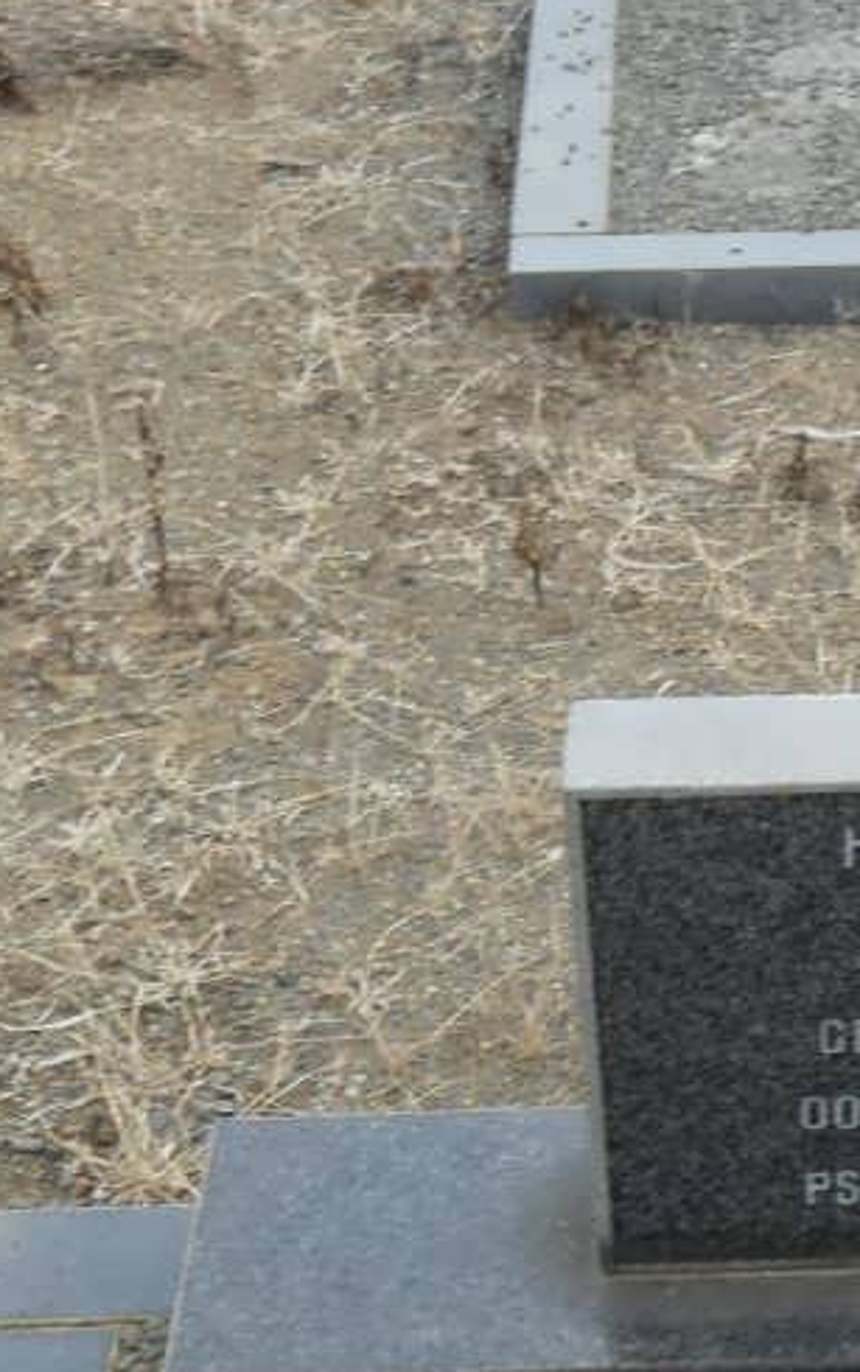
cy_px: 1089
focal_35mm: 83
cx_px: 950
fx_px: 3107
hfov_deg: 15.3
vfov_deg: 24.5
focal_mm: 5.7
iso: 100
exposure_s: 1/125
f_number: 3.7
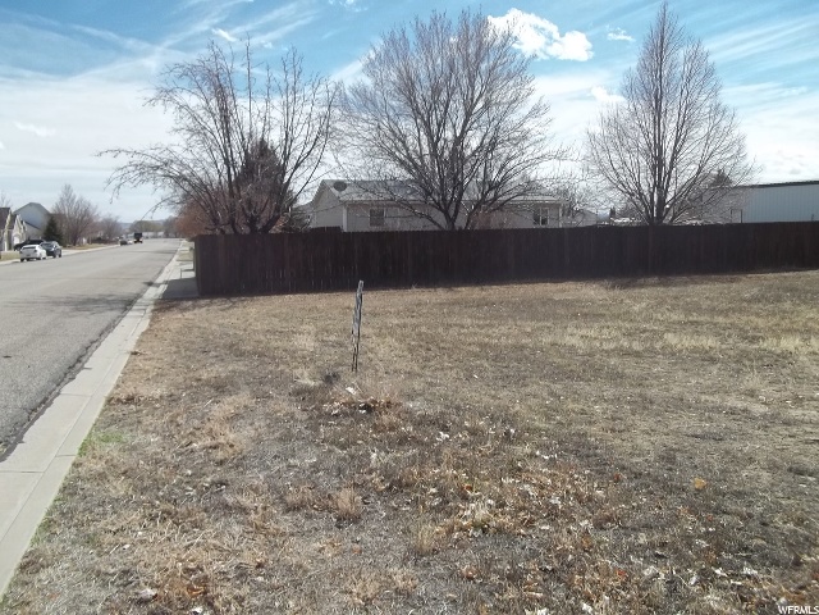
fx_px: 757
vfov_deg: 44.2
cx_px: 410
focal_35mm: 32
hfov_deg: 56.8
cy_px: 308
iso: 64
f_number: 8.8
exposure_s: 1/160
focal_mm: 5.7
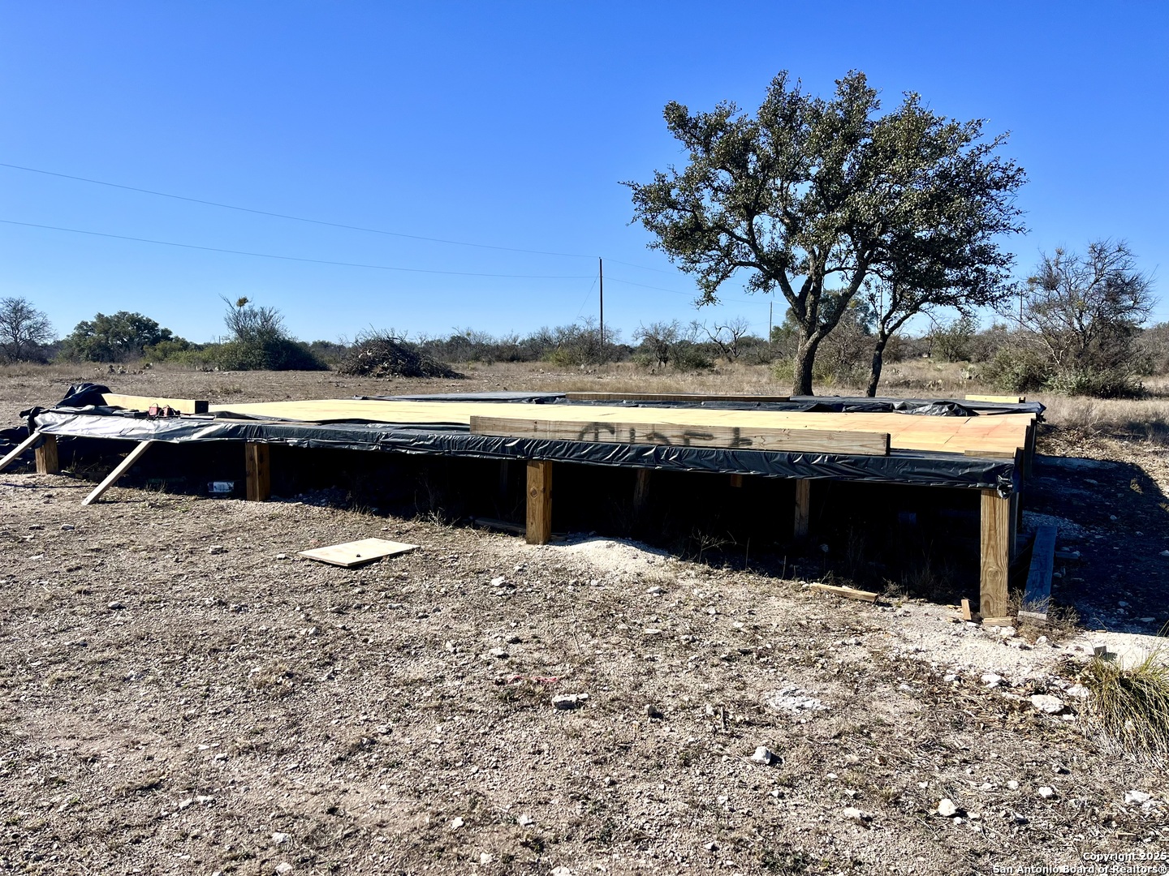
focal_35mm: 26
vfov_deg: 53.1
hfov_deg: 67.3
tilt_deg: -6.0
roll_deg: -0.4
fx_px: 878
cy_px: 438
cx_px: 584
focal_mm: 5.1
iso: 50
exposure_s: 1/3623
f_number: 1.6
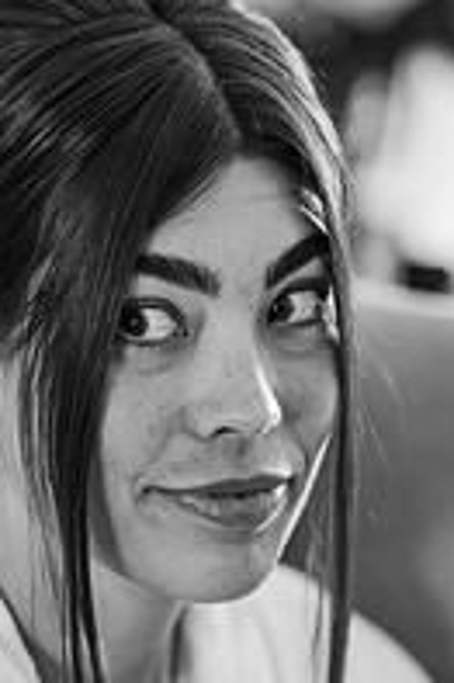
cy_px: 243
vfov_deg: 10.6
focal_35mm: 194
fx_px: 3676
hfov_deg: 7.1
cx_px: 130
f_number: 1.8
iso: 1000
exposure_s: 1/200
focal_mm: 85
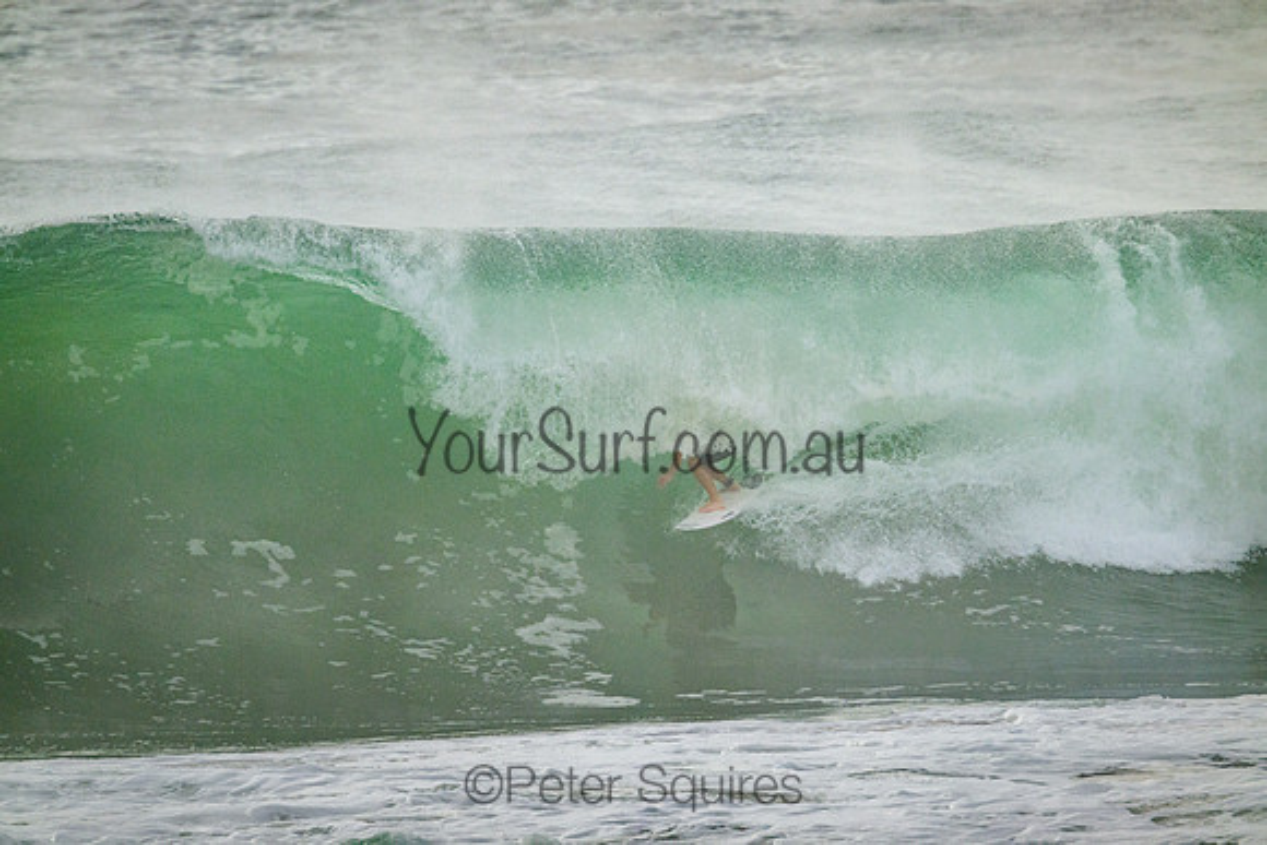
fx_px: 28161
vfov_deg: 1.7
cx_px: 634
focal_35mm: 800
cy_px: 422
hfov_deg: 2.6
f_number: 11
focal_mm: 800
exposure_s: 1/2500
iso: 2000
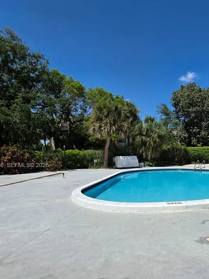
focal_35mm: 23
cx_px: 158
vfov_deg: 73.2
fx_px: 185
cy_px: 166
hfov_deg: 55.9
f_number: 1.9
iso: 40
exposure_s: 1/3647
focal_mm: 2.2
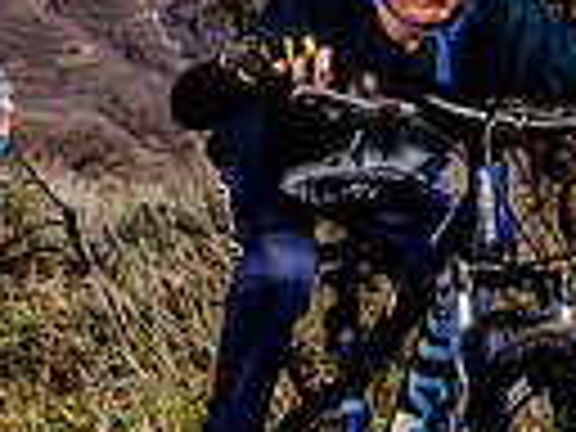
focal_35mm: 169
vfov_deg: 8.8
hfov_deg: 11.6
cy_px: 321
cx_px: 482
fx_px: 2812
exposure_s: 1/400
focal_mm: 34
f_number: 9
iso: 200
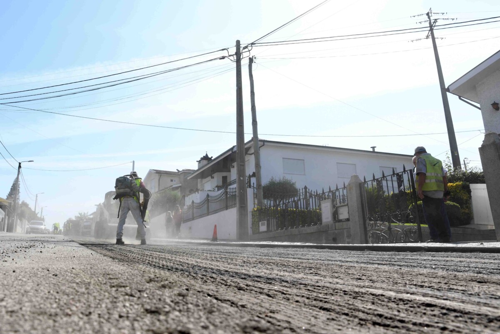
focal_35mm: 24
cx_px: 250
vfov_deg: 53.1
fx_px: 333
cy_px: 167
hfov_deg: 73.7
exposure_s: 1/800
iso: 320
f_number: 7.1
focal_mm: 24
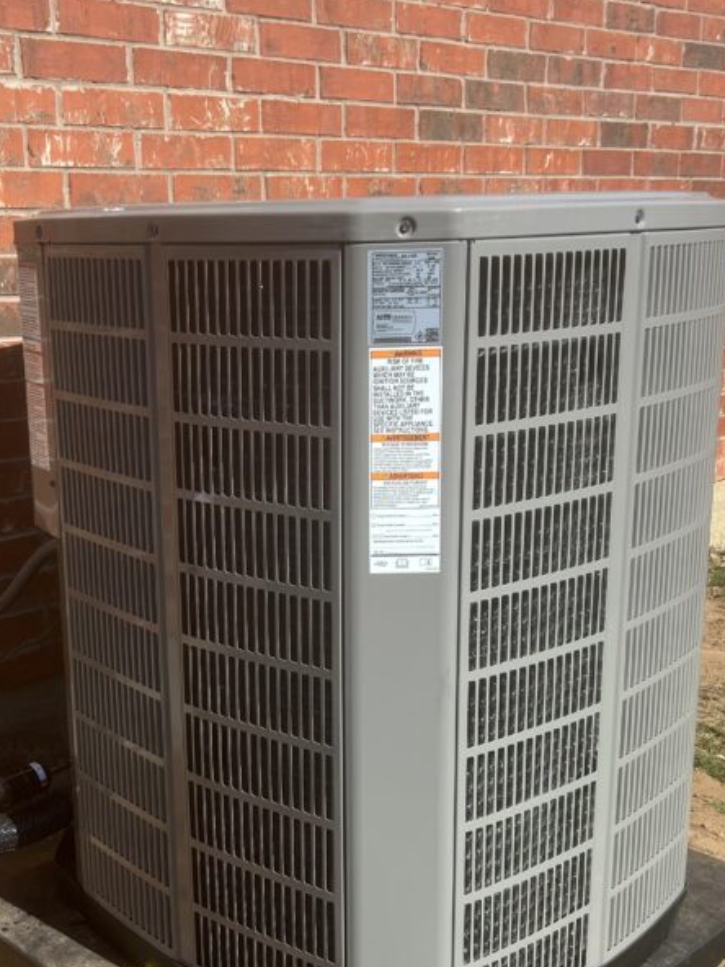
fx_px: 1257
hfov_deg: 32.0
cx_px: 263
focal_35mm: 45
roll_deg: +1.1
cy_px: 554
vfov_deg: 42.0
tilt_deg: -15.5
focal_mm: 5.7
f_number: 1.5
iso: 50
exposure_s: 1/2762
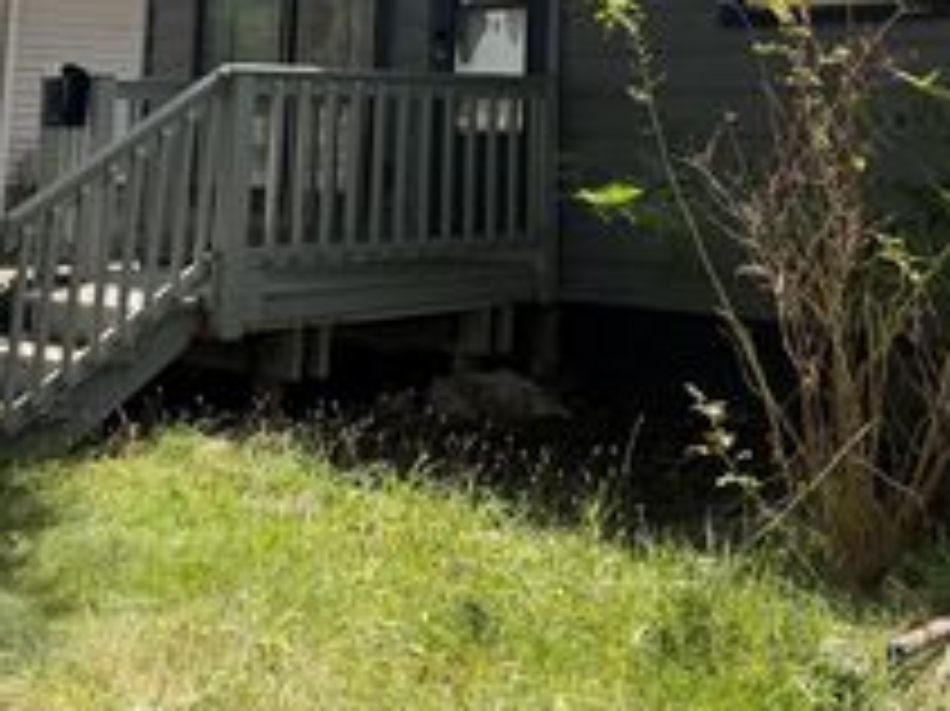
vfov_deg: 24.0
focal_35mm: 57
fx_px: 1563
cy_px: -65
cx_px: 932
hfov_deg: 31.5
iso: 100
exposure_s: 1/4167
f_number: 1.78
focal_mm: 6.76
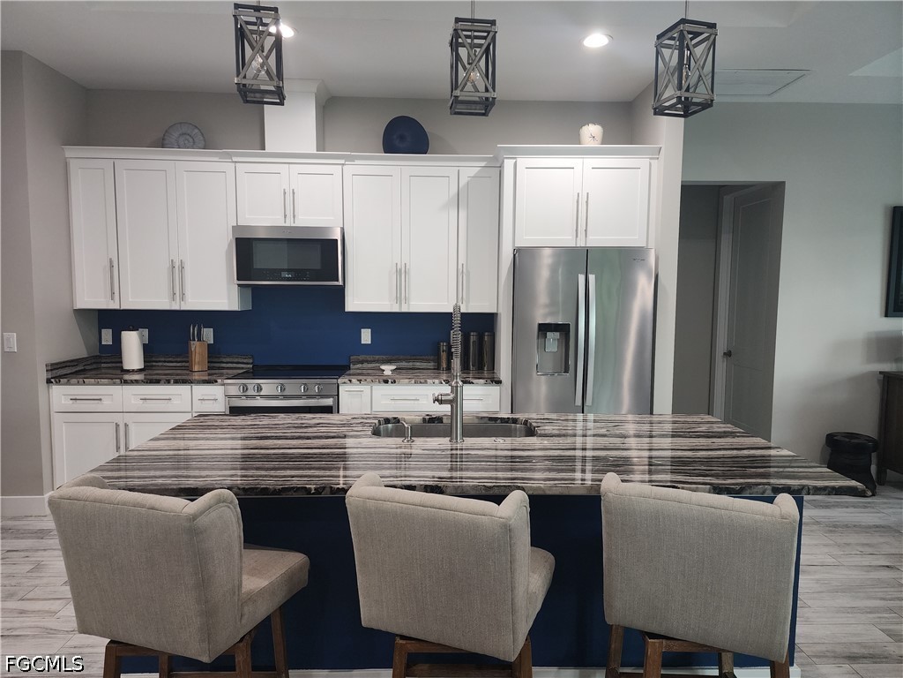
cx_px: 452
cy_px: 339
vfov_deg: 58.9
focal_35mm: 23
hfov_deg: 73.9
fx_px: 600
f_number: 1.8
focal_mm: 6.4
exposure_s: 1/120
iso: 500
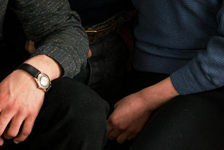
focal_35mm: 173
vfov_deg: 7.7
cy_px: -110
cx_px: 200
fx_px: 1077
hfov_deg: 11.8
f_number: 4
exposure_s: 1/80
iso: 1000
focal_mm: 36
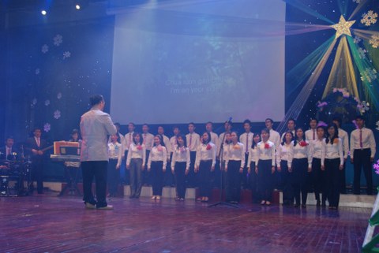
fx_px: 411
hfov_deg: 49.5
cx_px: 190
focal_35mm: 39
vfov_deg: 34.3
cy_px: 126
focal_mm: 26
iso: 640
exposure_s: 1/60
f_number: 5
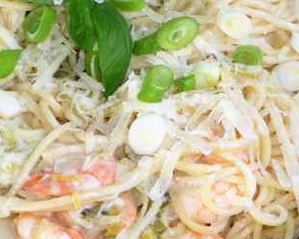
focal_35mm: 102
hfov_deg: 18.6
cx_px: 60
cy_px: 61
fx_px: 903
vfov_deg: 15.0
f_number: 4.2
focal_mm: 8.5
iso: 100
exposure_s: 1/30
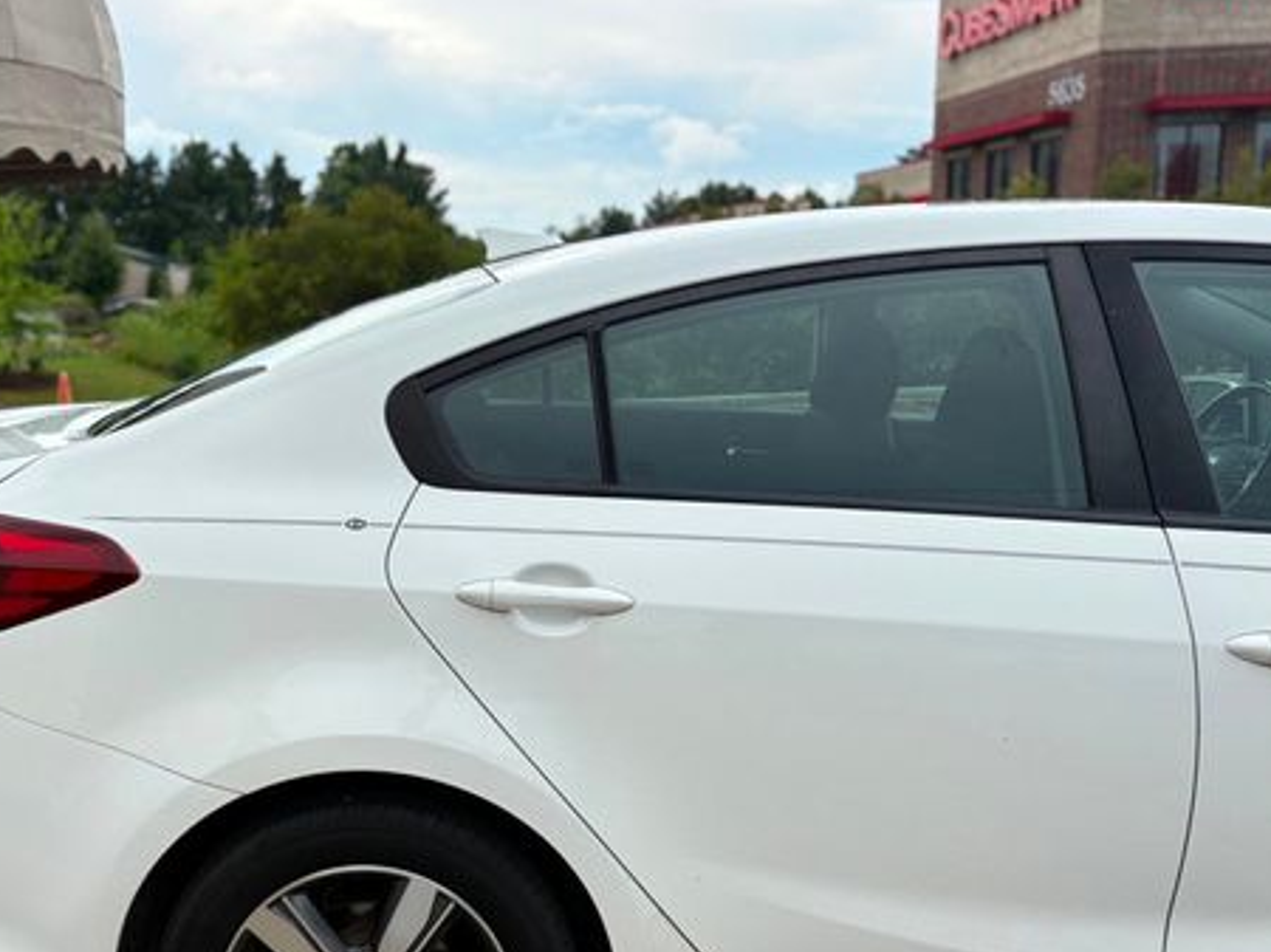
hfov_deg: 49.2
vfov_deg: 38.4
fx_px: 1358
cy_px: 602
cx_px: 407
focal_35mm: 37
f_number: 1.6
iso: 50
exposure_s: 1/1751
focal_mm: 5.96
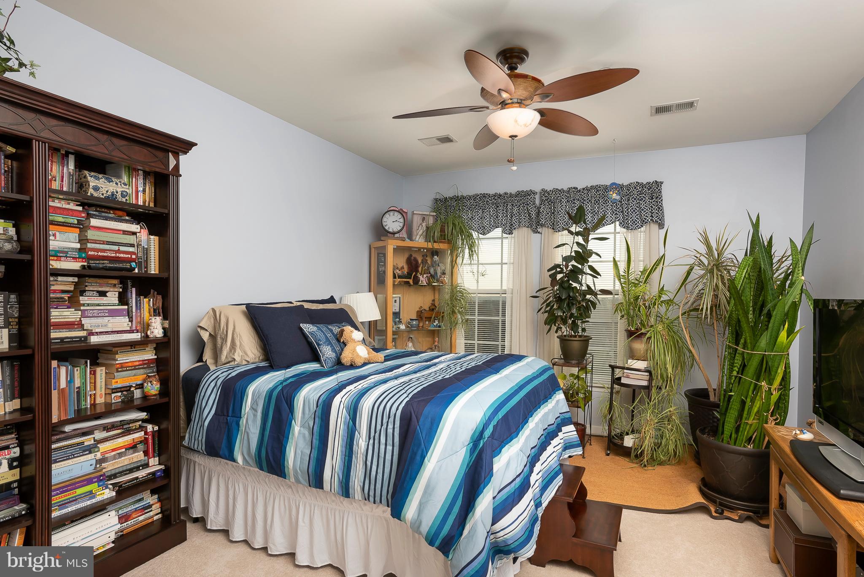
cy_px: 288
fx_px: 456
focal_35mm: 19
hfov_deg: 86.9
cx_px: 432
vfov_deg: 64.6
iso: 320
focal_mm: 19
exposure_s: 1/200
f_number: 11
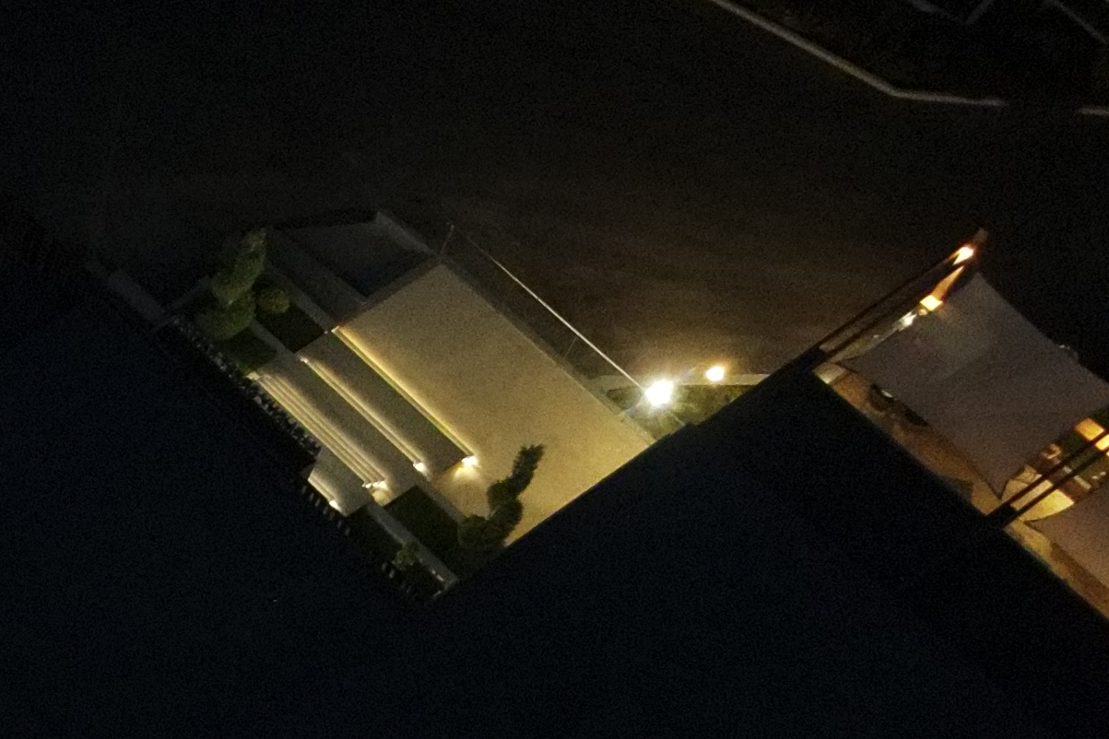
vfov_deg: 14.8
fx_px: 2557
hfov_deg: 20.2
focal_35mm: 83
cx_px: -666
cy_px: 1234
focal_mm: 4.5
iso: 1660
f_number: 2.8
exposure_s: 1/4
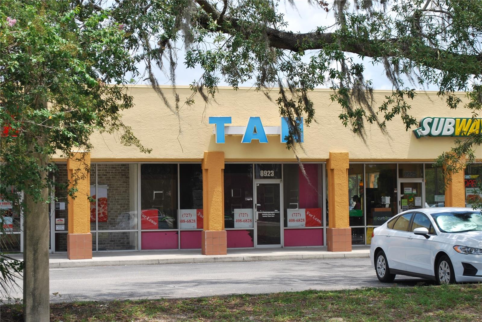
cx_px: 241
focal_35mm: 82
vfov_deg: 16.6
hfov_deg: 24.6
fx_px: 1106
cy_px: 161
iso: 100
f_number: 7.1
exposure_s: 1/200
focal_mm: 55
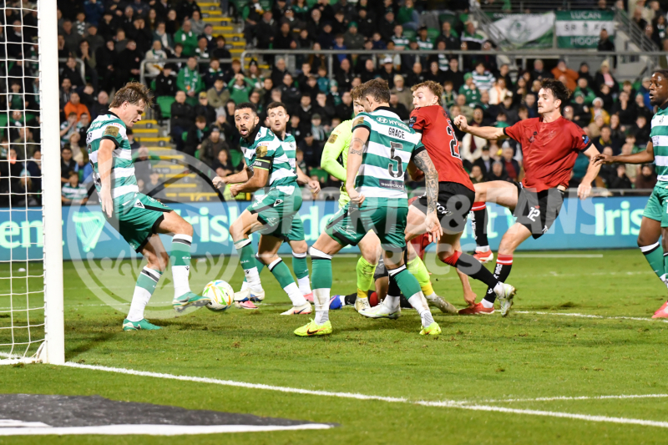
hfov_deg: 10.2
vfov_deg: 6.8
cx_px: 334
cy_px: 222
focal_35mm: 202
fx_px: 3756
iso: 5600
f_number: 4
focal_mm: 135
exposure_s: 1/1000
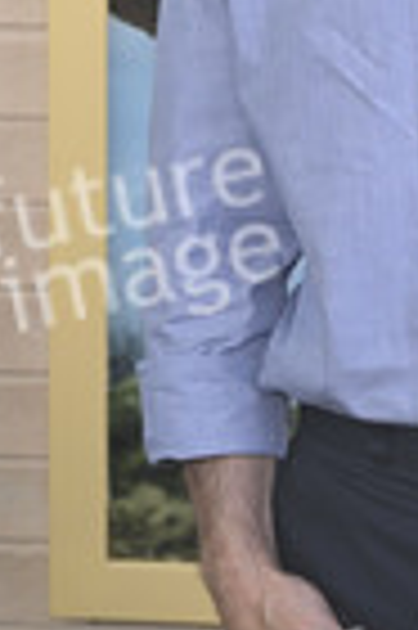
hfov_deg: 6.7
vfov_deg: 10.1
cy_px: 32
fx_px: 3544
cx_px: 539
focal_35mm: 203
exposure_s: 1/250
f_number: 6.3
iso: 640
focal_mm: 71
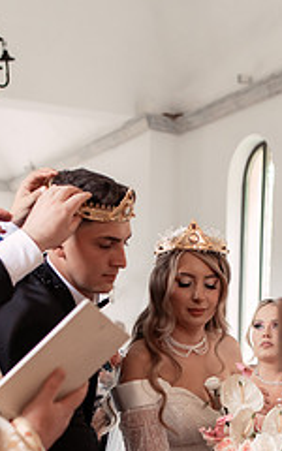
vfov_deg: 29.4
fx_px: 824
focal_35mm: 67
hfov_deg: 19.3
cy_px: 404
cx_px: 199
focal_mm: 35
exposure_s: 1/320
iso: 1000
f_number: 2.8
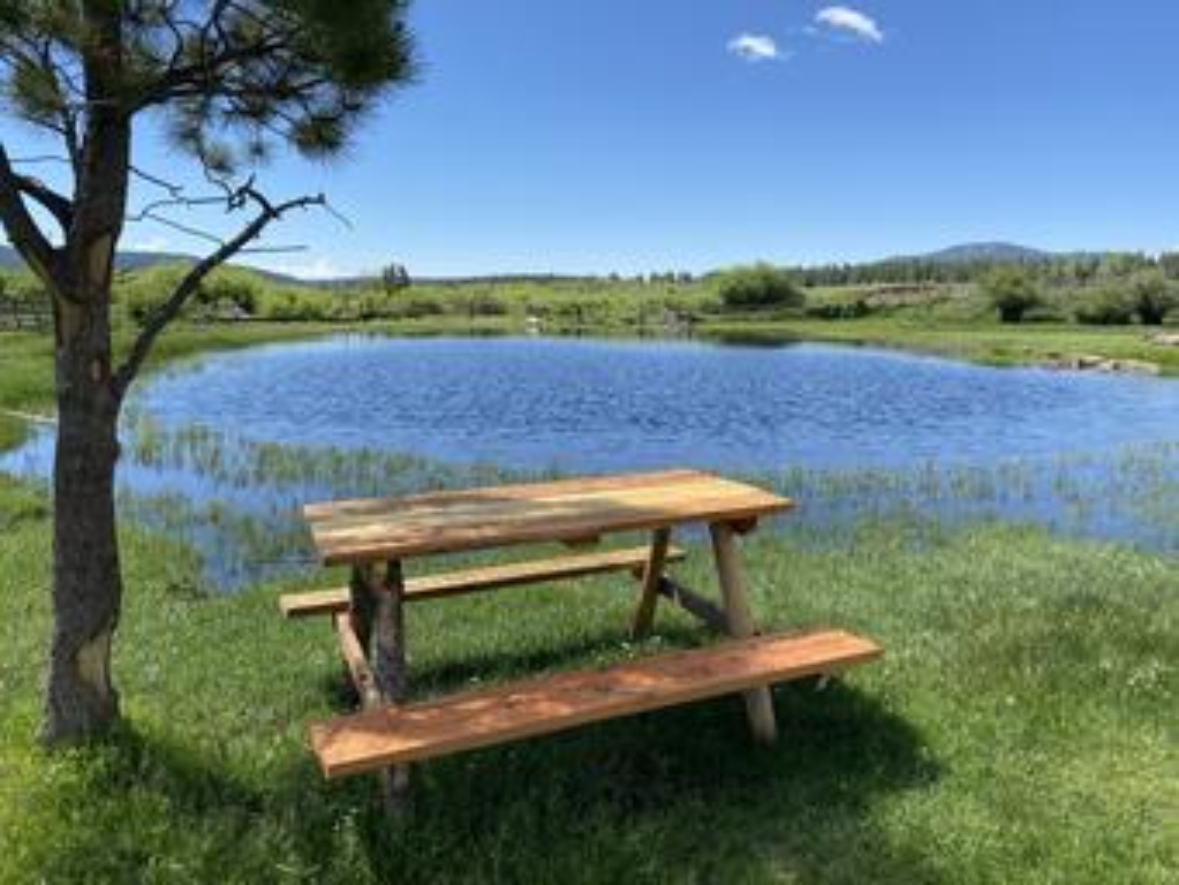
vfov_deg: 53.1
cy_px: 442
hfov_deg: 67.3
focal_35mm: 26
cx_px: 590
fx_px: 886
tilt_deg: -8.0
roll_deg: -1.1
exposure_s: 1/1996
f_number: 1.8
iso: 32
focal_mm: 4.25
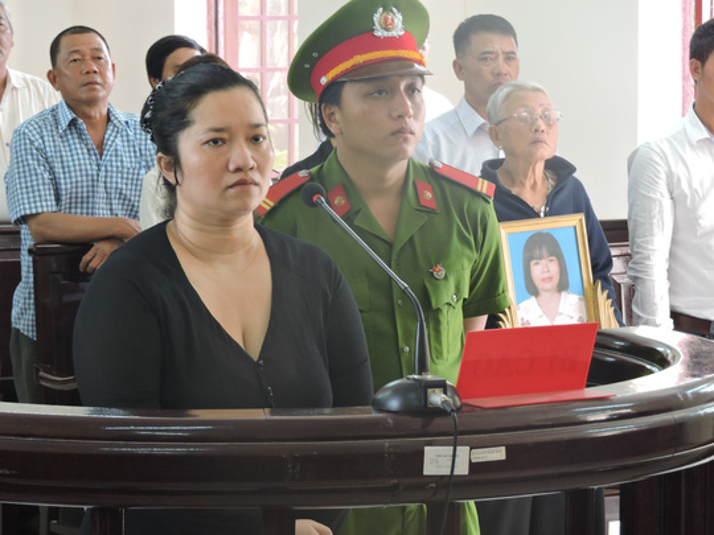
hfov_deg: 13.2
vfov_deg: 9.9
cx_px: 357
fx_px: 3094
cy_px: 268
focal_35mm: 150
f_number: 5.2
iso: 400
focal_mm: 26.9
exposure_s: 1/15
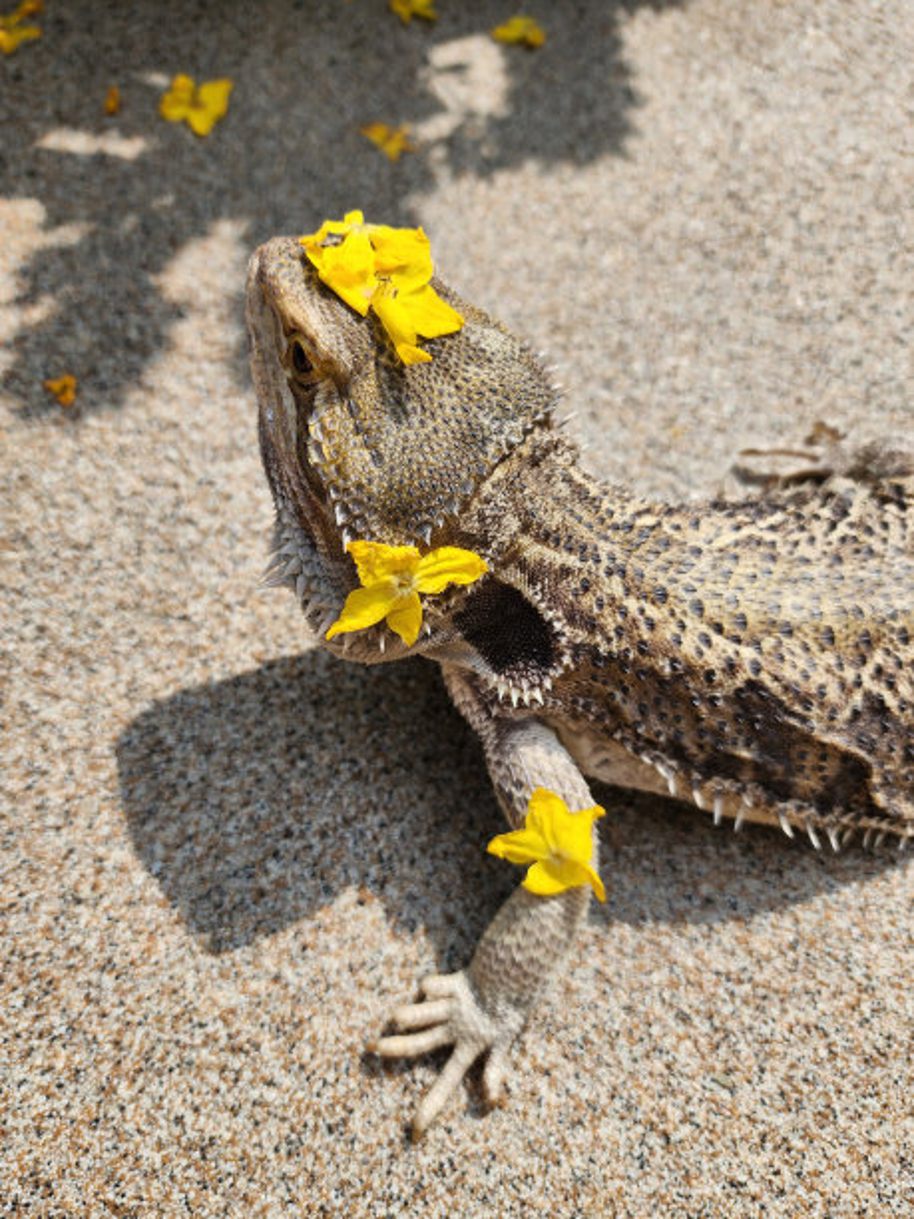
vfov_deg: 73.9
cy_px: 610
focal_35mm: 23
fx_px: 810
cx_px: 457
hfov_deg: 58.9
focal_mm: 6.4
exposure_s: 1/775
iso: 12
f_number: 1.8
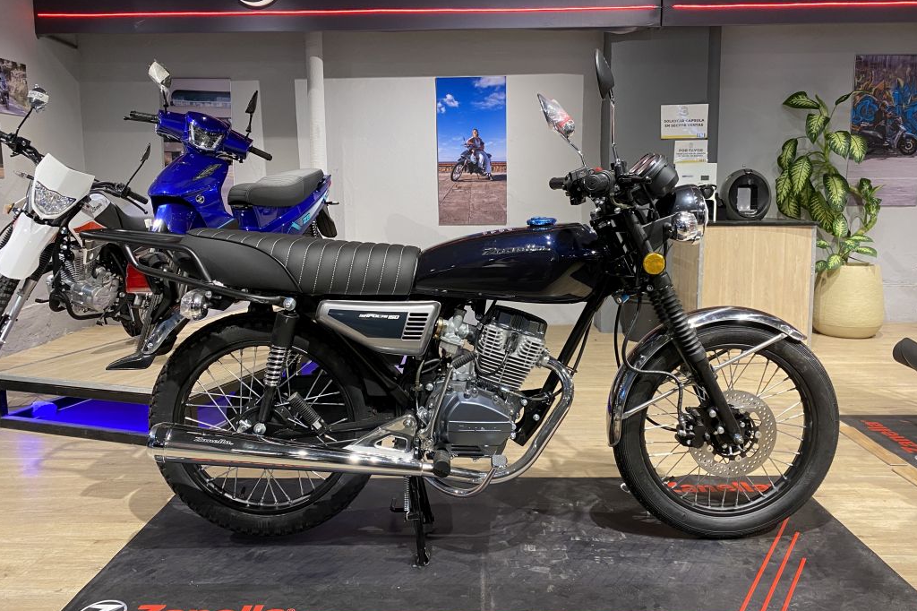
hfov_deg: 65.5
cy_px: 289
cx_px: 469
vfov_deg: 46.4
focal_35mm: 28
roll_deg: -0.2
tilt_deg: -7.5
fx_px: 713
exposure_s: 1/50
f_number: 1.8
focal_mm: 4.25
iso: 125
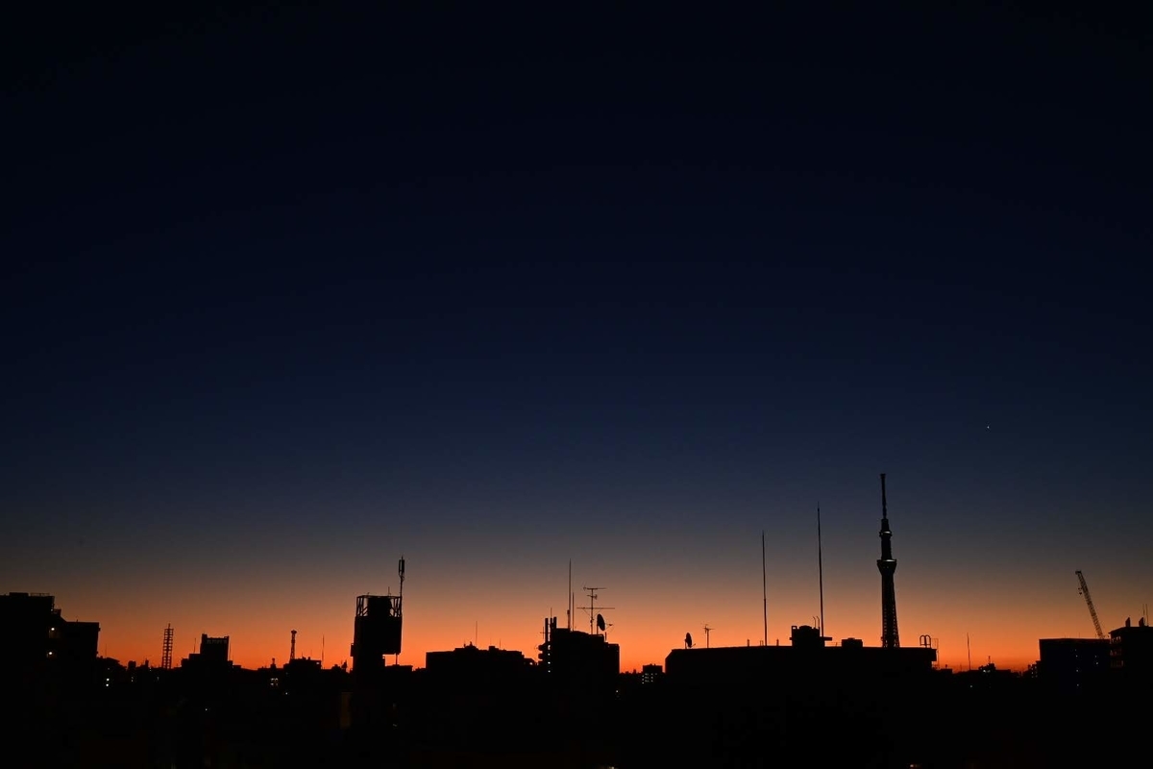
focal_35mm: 39
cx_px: 576
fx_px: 1249
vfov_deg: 34.2
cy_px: 384
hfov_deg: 49.6
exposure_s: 1/8
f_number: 14
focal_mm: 39
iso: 1600
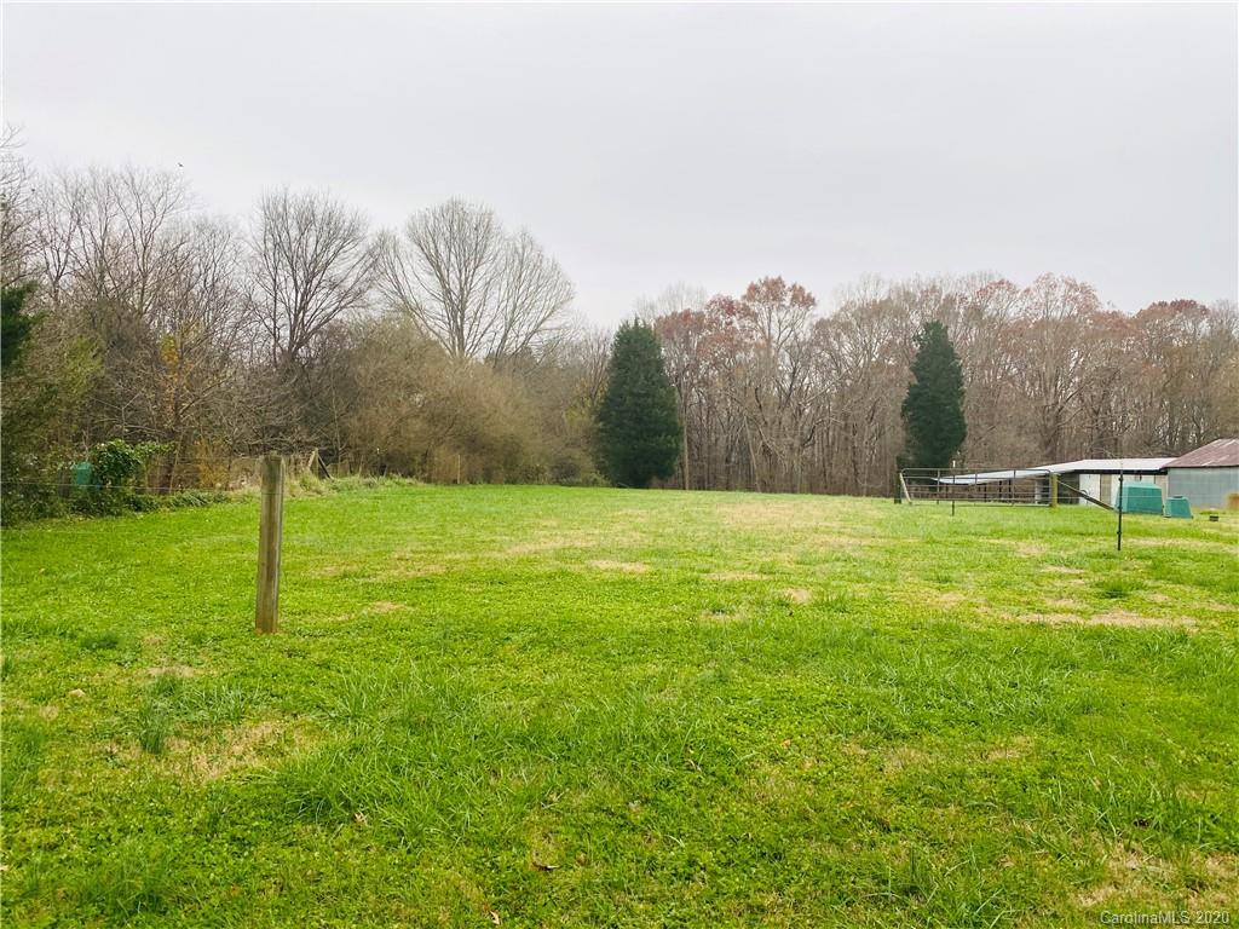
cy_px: 464
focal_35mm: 26
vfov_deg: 53.1
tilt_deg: +0.7
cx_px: 620
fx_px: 931
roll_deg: -0.5
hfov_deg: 67.3
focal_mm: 4.25
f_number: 1.8
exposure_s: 1/273
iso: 32
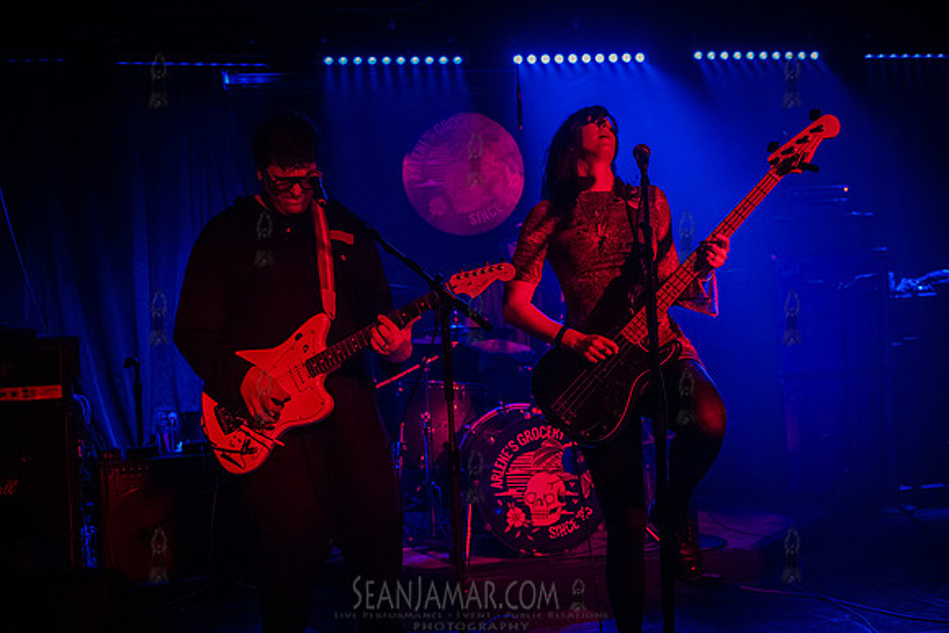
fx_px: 1257
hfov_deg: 41.4
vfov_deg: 28.3
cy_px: 316
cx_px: 484
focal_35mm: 48
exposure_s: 1/400
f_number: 3.2
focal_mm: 46
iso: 16000
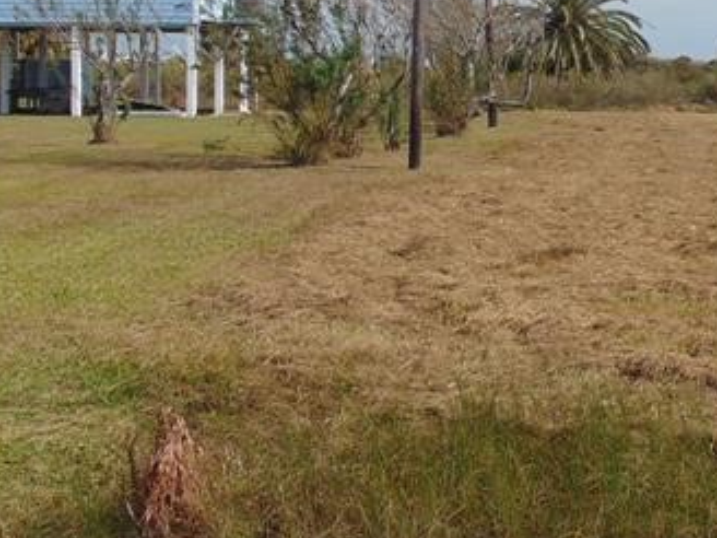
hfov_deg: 24.2
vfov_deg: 18.8
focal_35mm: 78
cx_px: 678
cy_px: 140
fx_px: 1616
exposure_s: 1/320
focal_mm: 4.5
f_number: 7.7
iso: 80
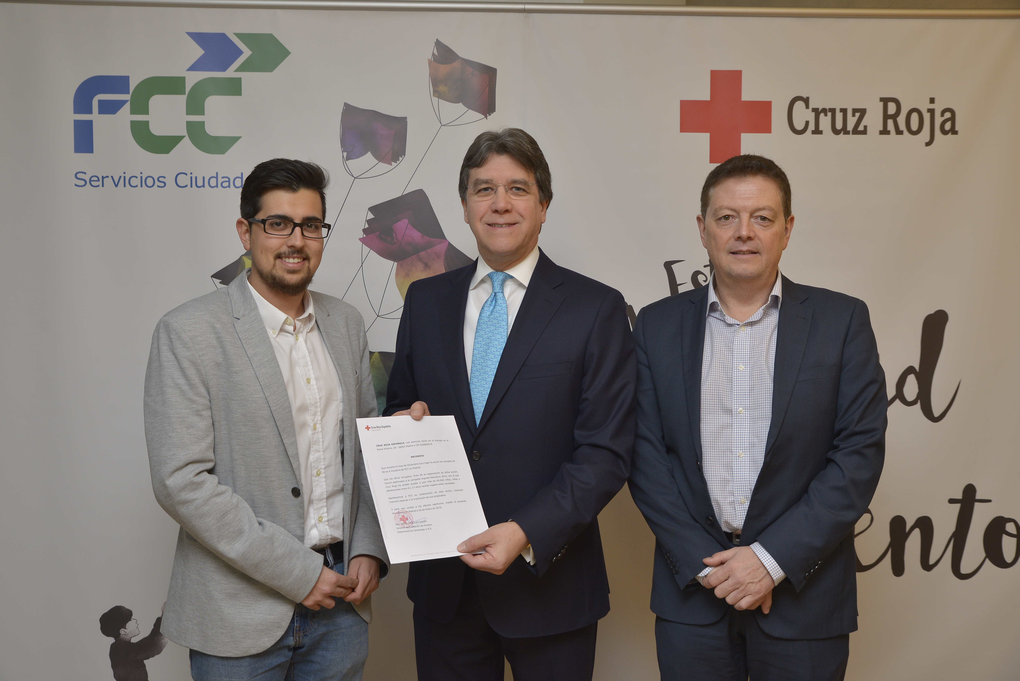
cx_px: 510
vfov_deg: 35.1
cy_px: 340
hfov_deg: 50.7
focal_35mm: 38
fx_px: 1077
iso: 800
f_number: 5.6
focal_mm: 38
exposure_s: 1/60
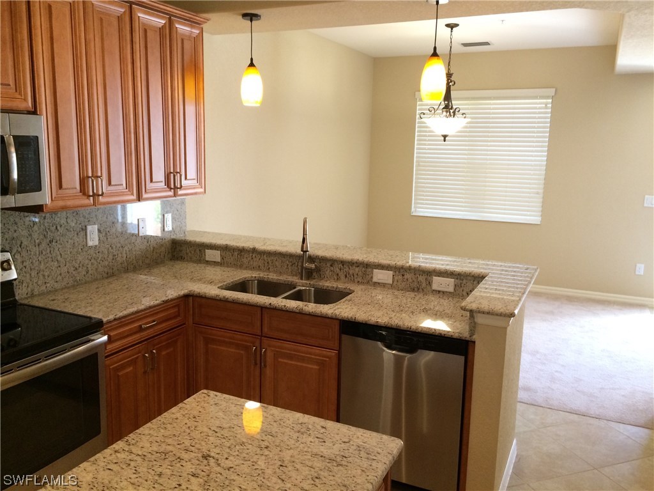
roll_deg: -0.8
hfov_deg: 61.7
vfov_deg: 48.2
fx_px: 548
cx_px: 327
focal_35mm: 29
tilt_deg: -10.4
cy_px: 246
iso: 64
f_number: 2.2
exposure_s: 1/30
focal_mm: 4.15
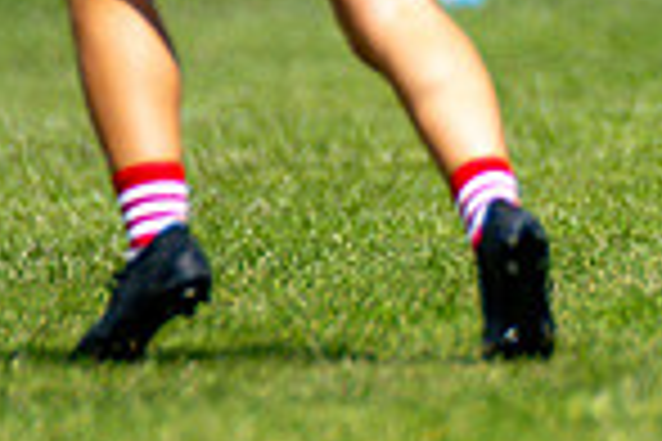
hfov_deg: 0.8
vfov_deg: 0.6
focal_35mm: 2453
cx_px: 1622
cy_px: -237
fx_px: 45104
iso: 160
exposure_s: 1/6400
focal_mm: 300
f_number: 2.8
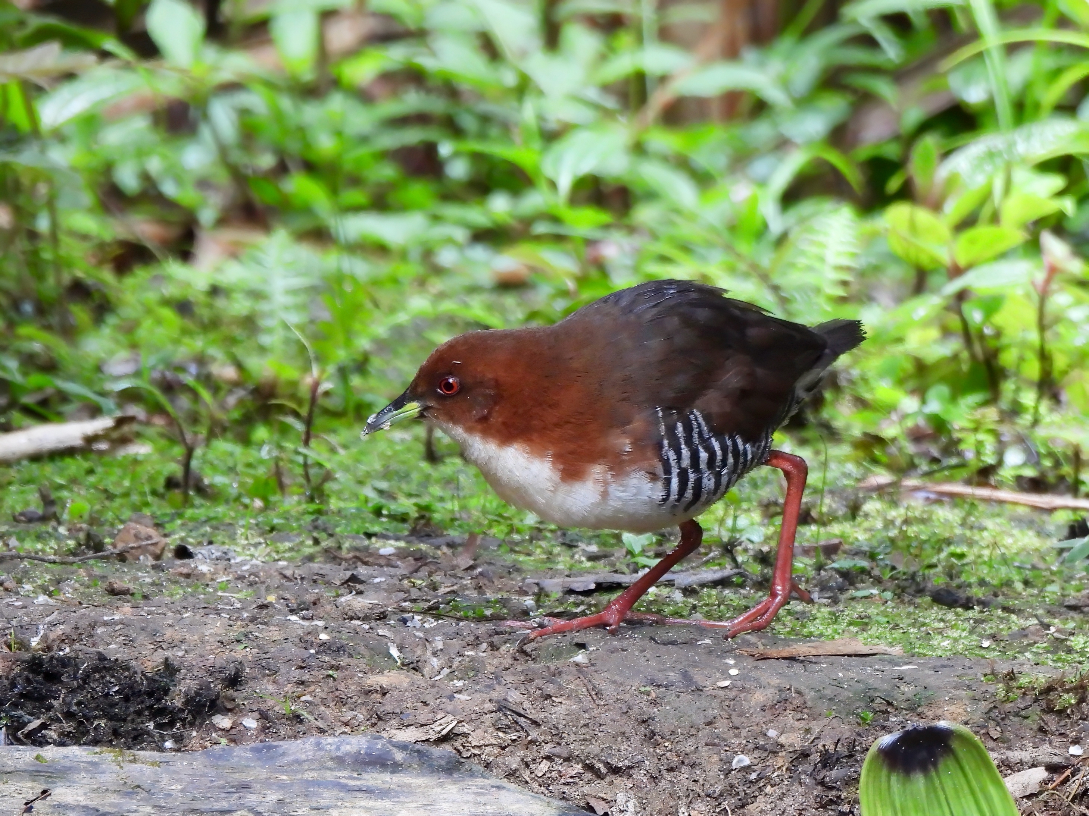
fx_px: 17301
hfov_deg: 3.6
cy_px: 408
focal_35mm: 550
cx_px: 544
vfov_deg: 2.7
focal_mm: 98.1
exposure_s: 1/60
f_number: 5
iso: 560
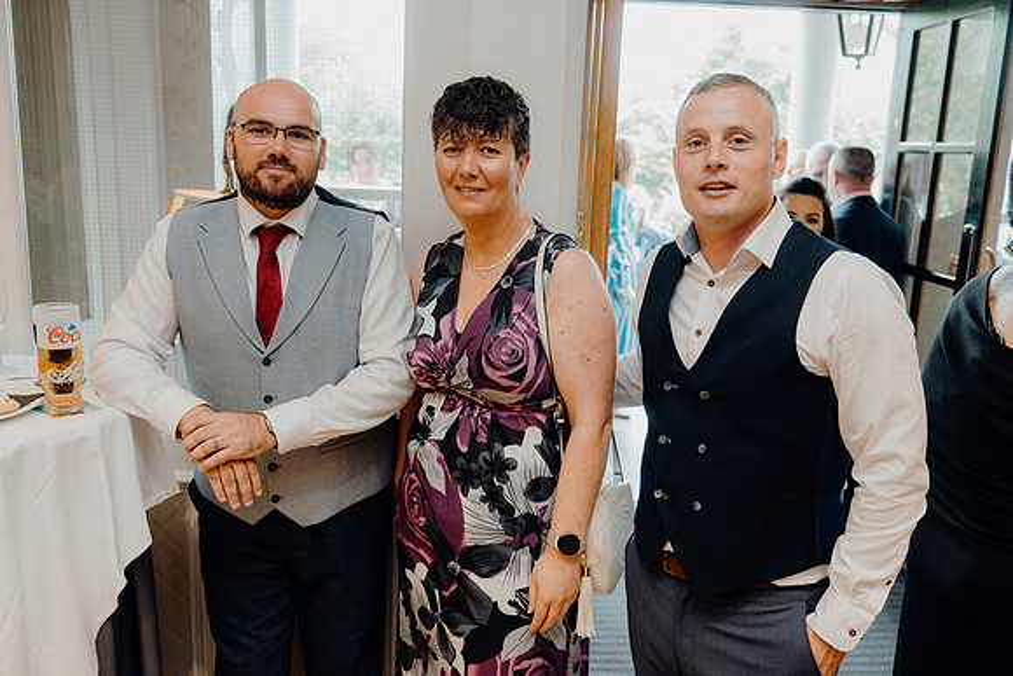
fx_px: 901
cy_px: 338
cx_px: 506
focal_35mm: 32
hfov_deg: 58.7
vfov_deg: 41.1
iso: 1250
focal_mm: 32
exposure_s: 1/160
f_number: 3.5
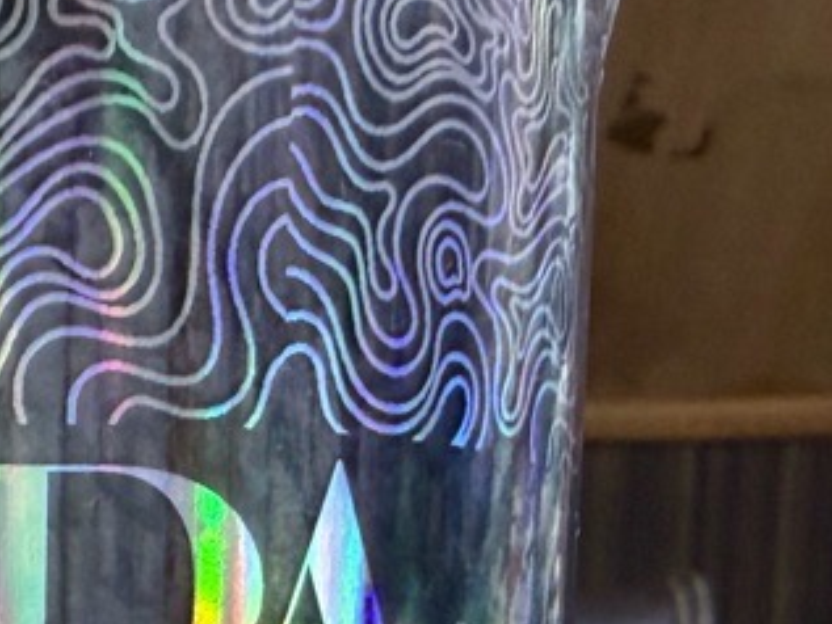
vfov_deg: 13.5
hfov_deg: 19.1
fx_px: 2332
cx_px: -171
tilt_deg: -9.9
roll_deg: +1.0
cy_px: 1175
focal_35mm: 97
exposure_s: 1/100
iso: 250
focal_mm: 2.22
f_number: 2.2
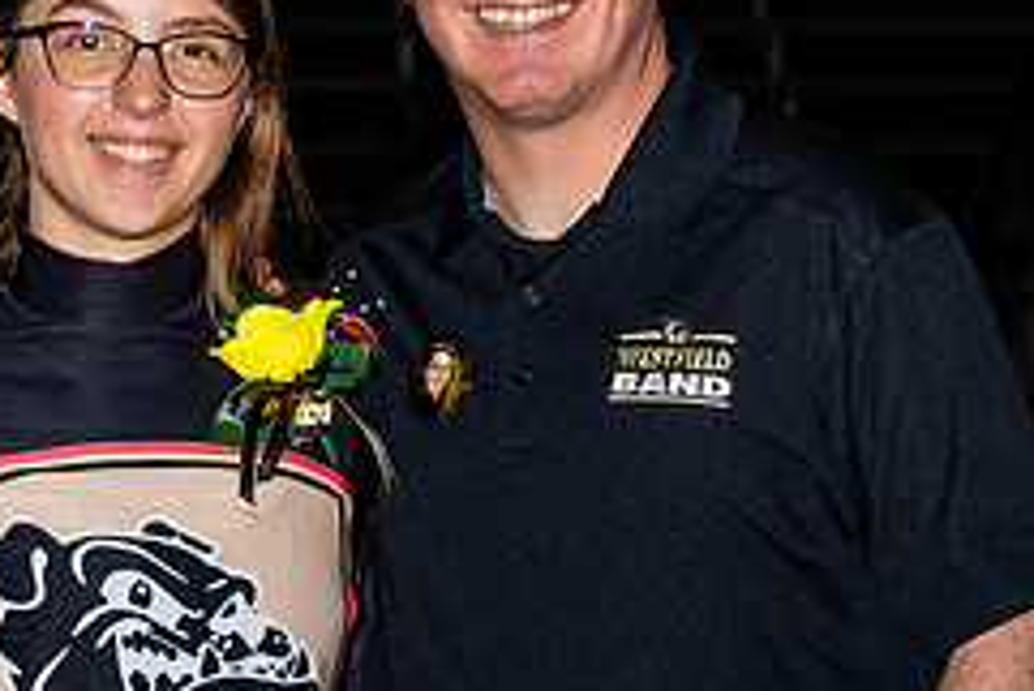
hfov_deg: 8.1
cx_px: 275
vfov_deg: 5.4
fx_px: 7300
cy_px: 539
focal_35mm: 254
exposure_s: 1/200
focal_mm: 55
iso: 320
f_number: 5
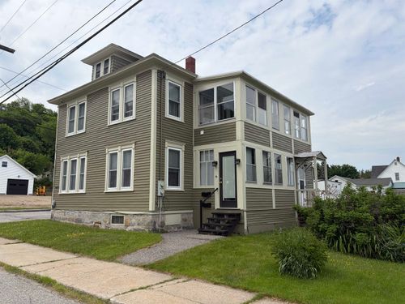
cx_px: 202
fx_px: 304
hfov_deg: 67.3
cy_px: 152
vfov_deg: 53.1
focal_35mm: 26
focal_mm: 5.96
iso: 50
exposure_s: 1/3623
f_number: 1.6
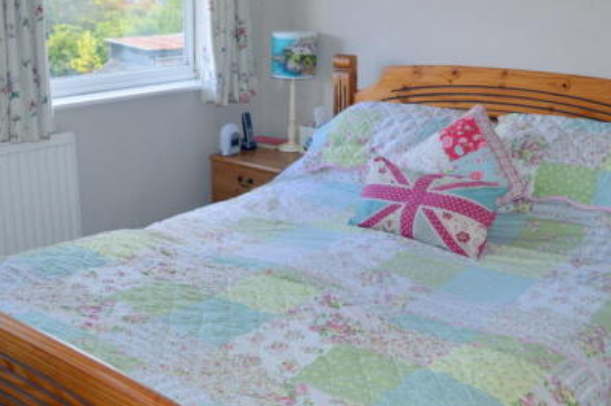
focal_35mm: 45
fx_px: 763
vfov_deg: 29.7
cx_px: 302
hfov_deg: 43.6
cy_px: 158
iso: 200
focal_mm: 18
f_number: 4
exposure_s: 1/125
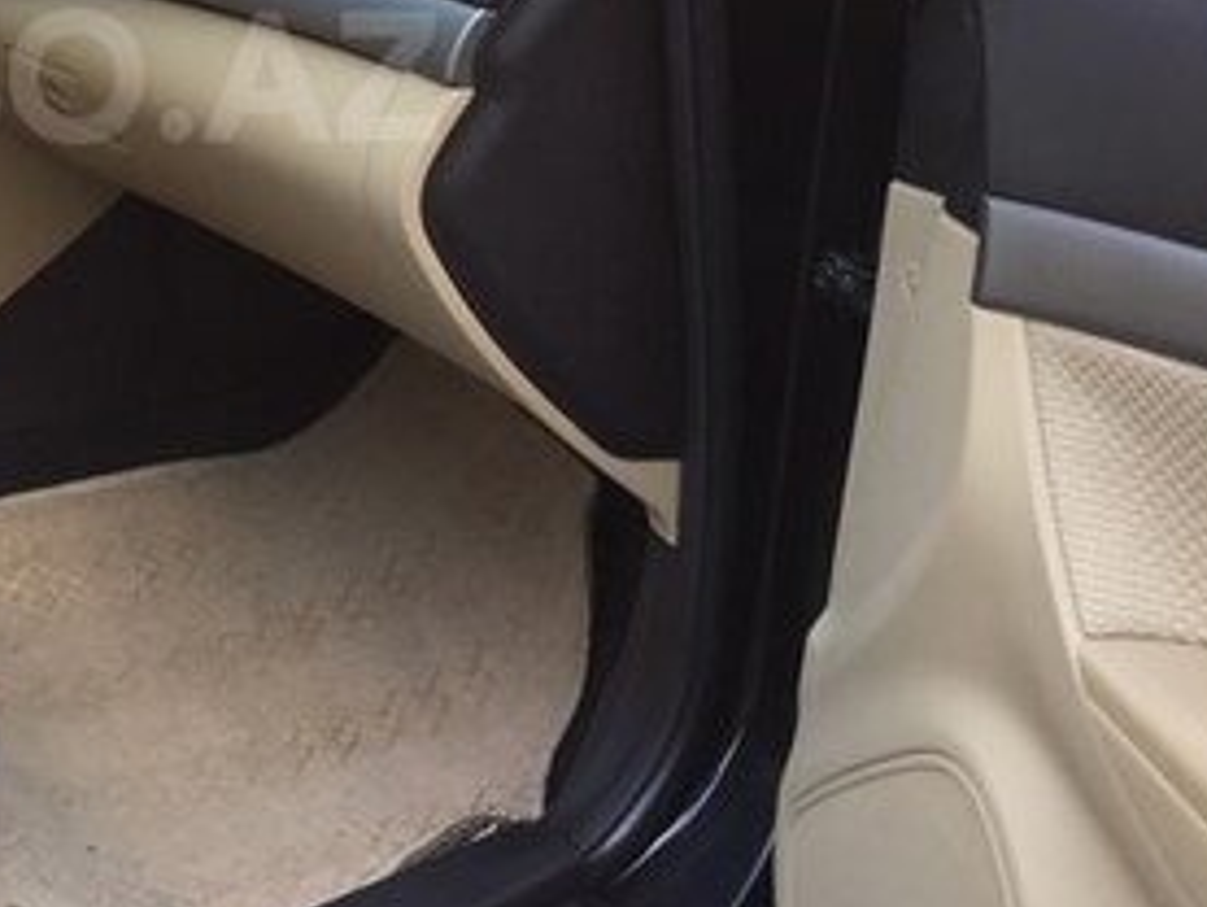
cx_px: -9
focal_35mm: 69
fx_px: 2407
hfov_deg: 26.6
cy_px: 76
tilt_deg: -18.8
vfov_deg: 20.8
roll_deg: +0.1
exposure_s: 1/105
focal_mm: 4.15
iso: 32
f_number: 2.2
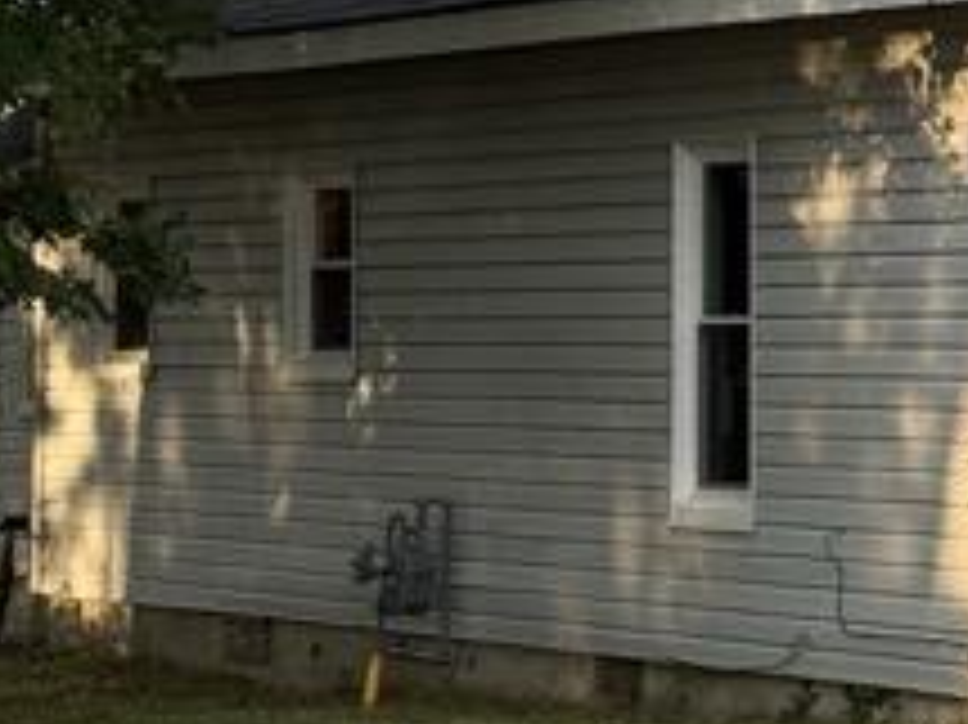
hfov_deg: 13.1
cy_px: 103
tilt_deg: +2.3
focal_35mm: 143
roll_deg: +1.0
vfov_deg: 10.3
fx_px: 3997
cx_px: 1423
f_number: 1.78
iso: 64
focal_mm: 6.76
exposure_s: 1/951
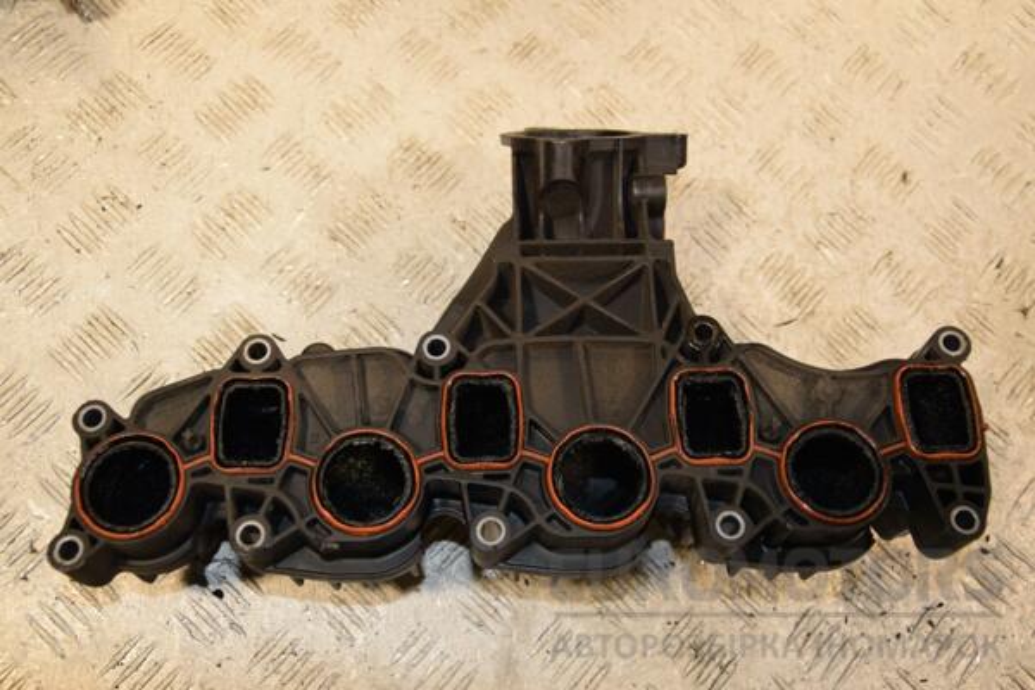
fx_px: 1078
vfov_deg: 35.5
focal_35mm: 38
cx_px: 518
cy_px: 345
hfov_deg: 51.3
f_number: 5.6
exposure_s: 1/200
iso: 800
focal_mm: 25
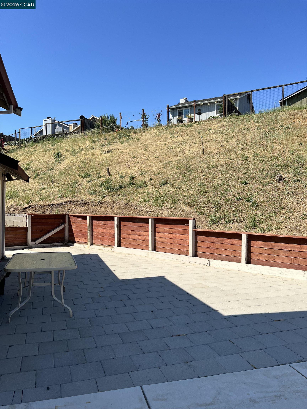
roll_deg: +1.1
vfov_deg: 67.3
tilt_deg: +1.6
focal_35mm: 26
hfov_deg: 53.1
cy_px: 204
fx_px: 307
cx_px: 154
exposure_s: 1/4831
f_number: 1.5
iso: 50
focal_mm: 5.7
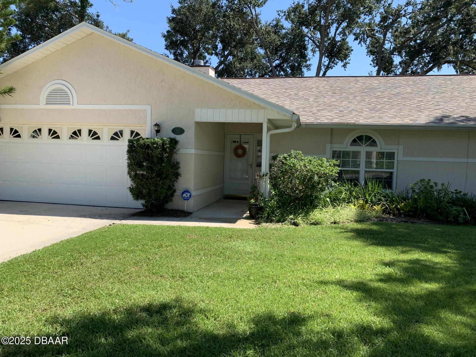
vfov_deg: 53.1
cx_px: 238
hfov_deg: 67.3
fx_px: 358
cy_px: 178
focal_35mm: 26
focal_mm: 4.25
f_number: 1.8
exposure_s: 1/1054
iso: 25
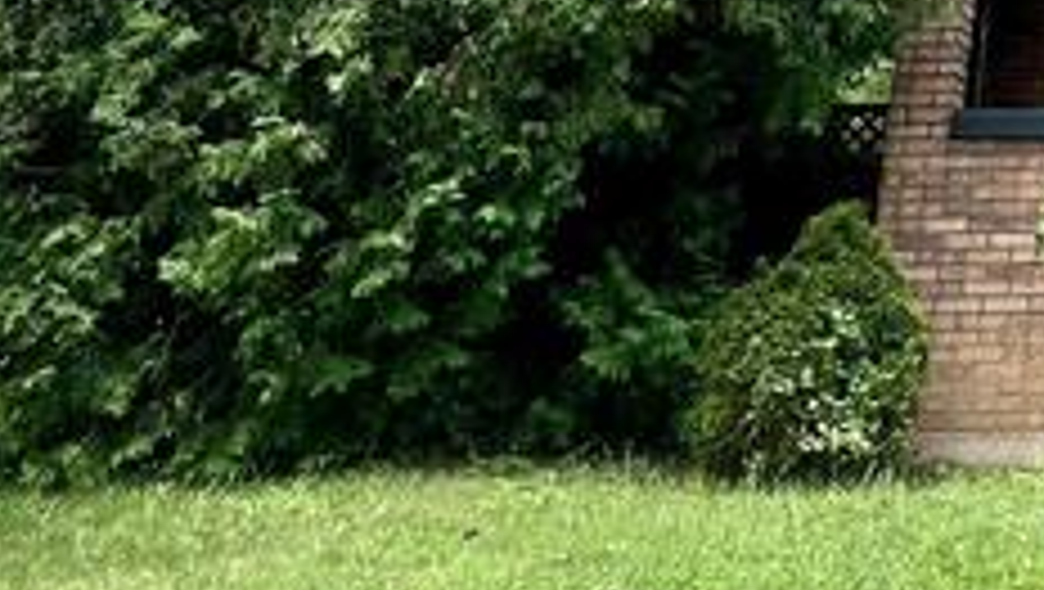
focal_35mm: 52
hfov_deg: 29.6
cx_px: 1442
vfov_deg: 20.0
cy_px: -288
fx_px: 1441
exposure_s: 1/573
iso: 32
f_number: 1.8
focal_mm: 1.57
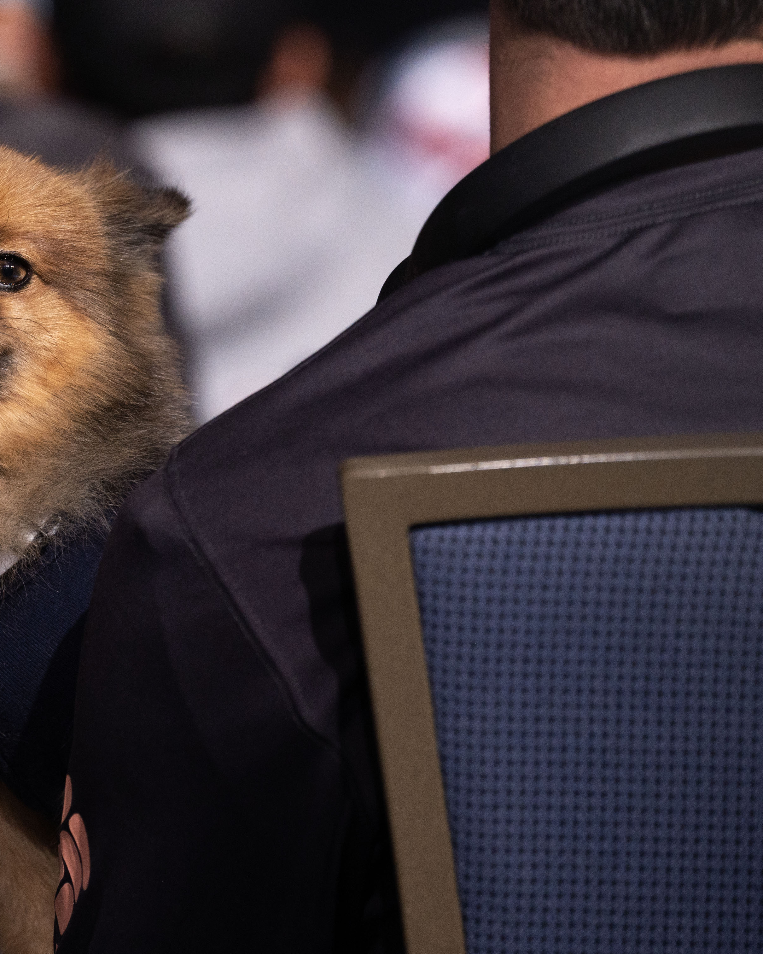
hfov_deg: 4.1
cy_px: 342
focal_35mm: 375
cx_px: 23
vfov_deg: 5.2
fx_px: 10585
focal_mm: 200
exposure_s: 1/750
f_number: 4
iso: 1600
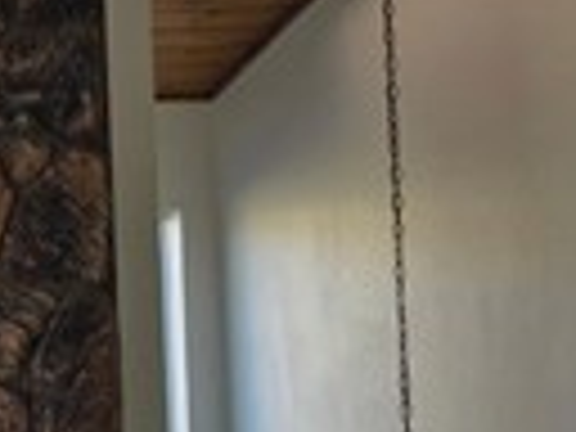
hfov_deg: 12.9
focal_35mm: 115
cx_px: -824
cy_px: 117
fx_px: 1914
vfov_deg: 12.8
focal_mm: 6.3
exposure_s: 1/184
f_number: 1.7
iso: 12
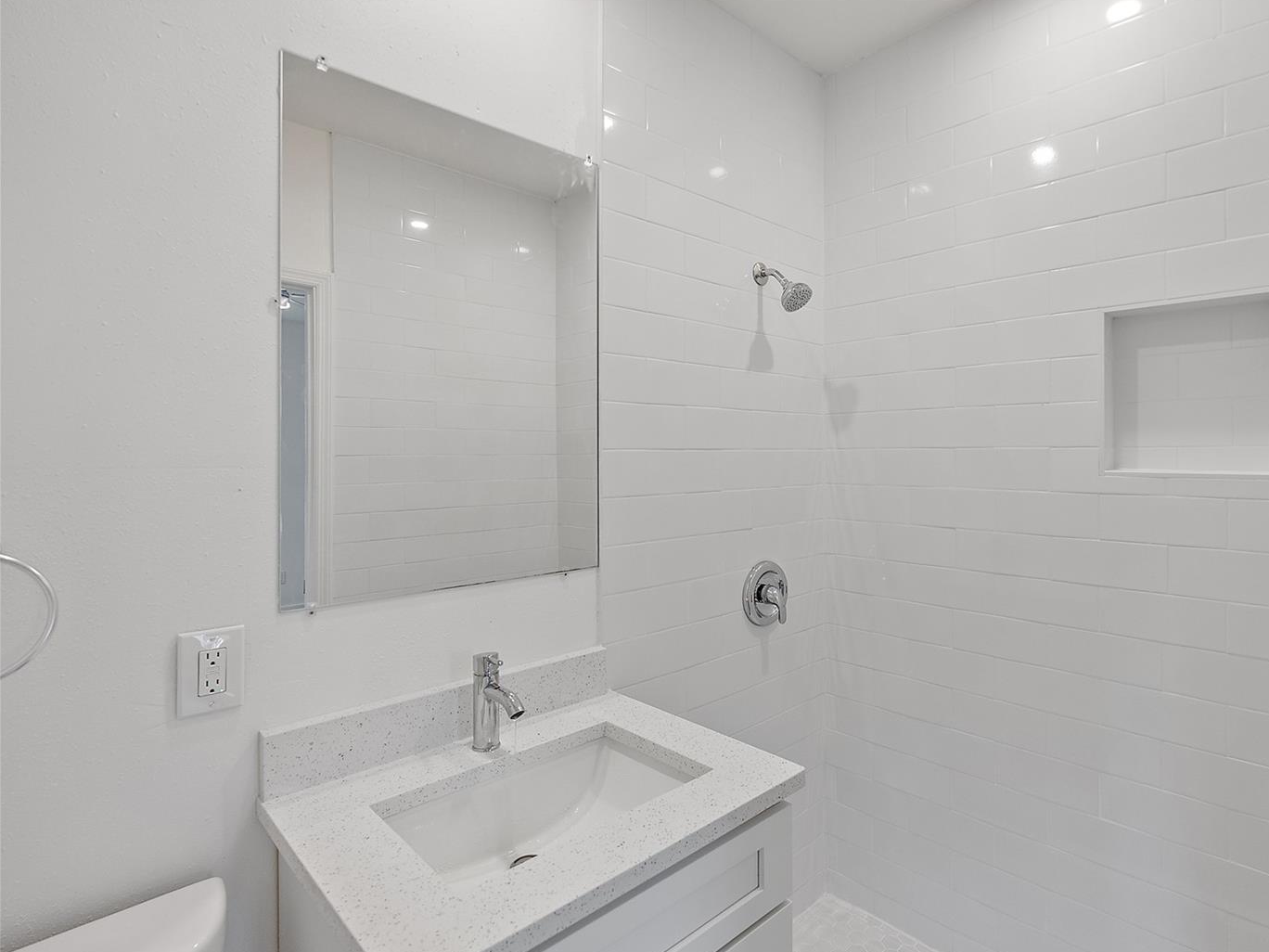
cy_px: 489
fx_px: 660
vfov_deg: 71.6
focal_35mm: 18
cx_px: 741
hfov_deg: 87.0
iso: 1600
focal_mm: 16
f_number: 4
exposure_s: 1/80
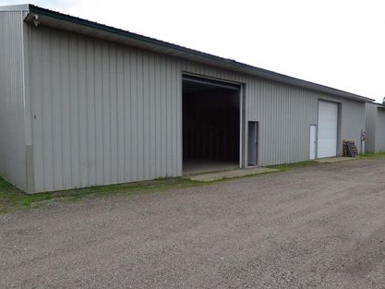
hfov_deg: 71.4
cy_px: 156
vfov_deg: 56.8
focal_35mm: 24
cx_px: 175
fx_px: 267
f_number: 2.8
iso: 100
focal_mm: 3.58
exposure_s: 1/320
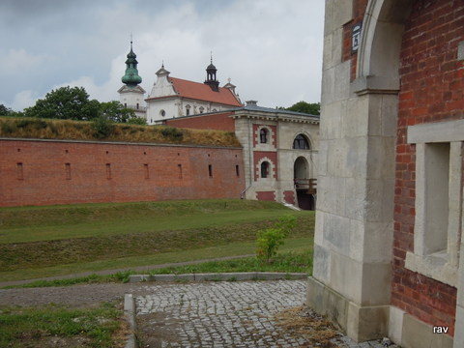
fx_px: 603
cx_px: 232
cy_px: 174
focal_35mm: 45
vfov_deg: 32.2
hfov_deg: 42.1
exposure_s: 1/1250
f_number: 3.5
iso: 160
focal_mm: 8.1
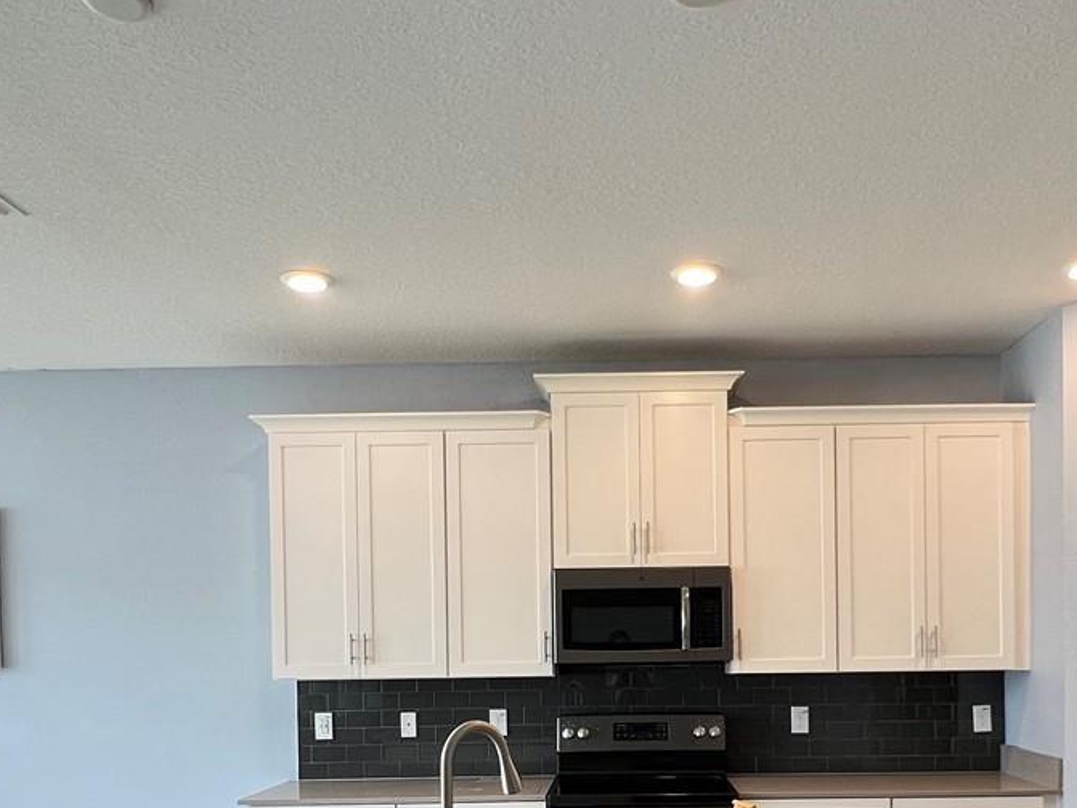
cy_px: 679
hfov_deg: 58.1
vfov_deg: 42.7
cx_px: 624
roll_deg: +1.0
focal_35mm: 31
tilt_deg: -0.7
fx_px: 964
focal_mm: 1.57
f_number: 1.8
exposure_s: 1/60
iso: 160
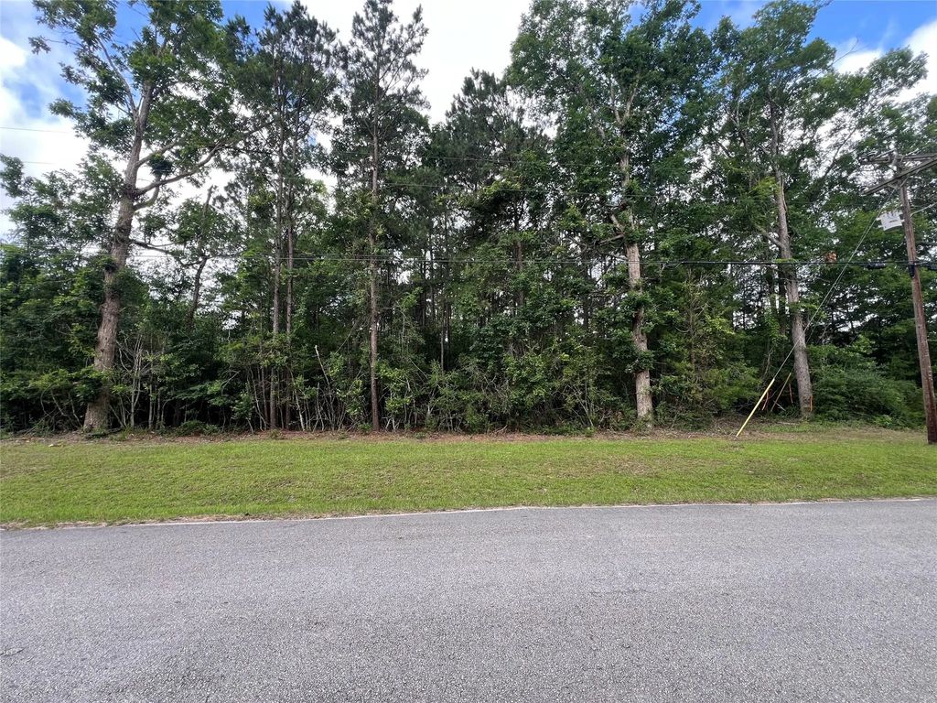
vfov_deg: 89.9
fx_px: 352
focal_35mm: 13
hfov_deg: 106.2
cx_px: 468
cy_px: 352
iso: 32
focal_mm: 1.57
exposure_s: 1/163
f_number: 1.8
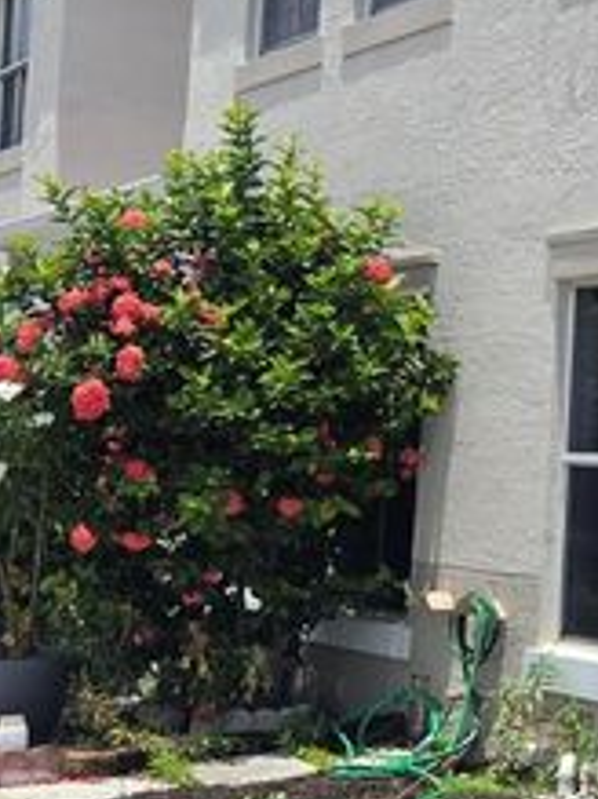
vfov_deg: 27.8
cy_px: 432
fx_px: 1614
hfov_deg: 18.9
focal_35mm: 70
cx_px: 850
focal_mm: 5.4
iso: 80
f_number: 1.8
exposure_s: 1/6215
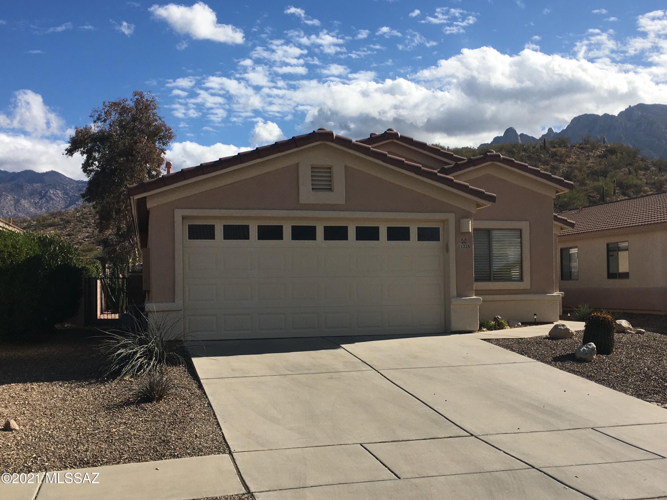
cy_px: 250
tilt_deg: +2.0
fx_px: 559
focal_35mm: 29
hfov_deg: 61.7
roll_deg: +0.0
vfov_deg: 48.2
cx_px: 334
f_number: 2.2
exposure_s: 1/2653
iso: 25
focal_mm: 4.15
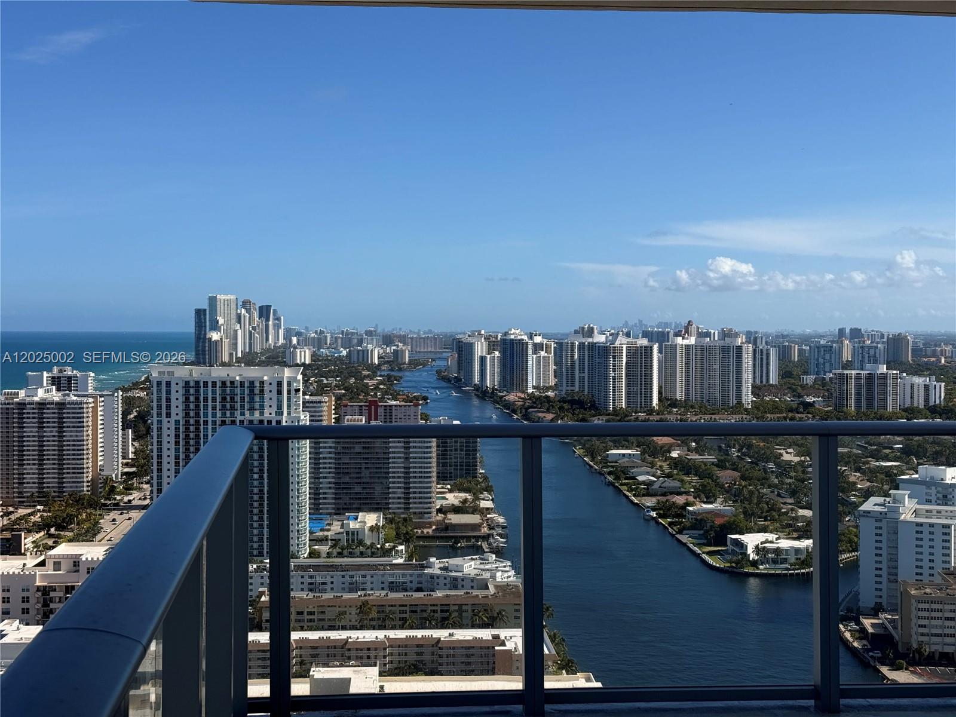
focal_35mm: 48
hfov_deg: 39.7
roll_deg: -0.4
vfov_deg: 30.3
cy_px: 358
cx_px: 478
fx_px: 1326
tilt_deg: -1.3
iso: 100
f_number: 1.78
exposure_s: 1/8772
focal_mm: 6.76
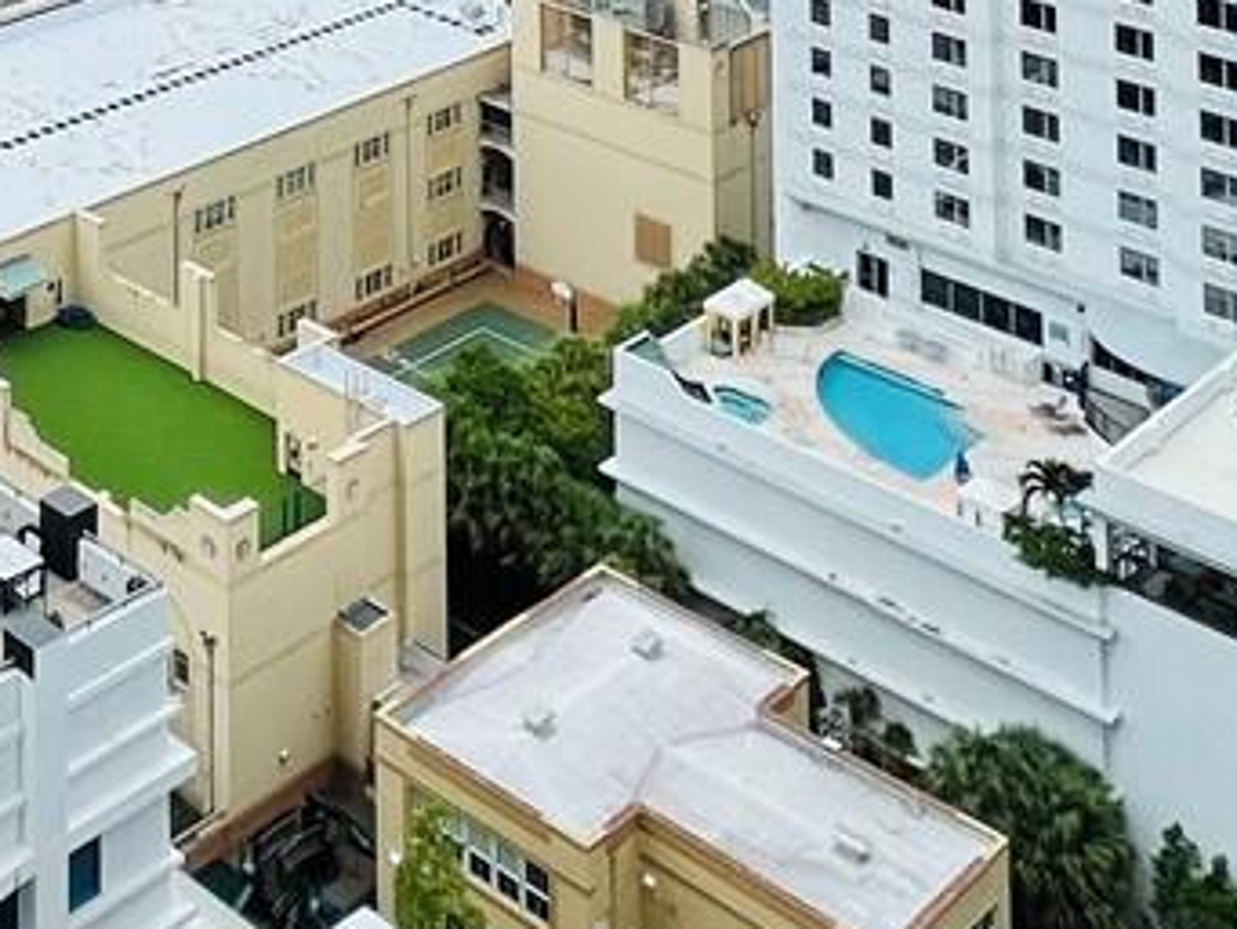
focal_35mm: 61
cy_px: -907
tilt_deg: +1.2
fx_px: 2181
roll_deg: +0.3
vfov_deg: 17.5
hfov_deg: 27.3
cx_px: -308
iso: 32
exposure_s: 1/1074
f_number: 1.8
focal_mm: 1.57
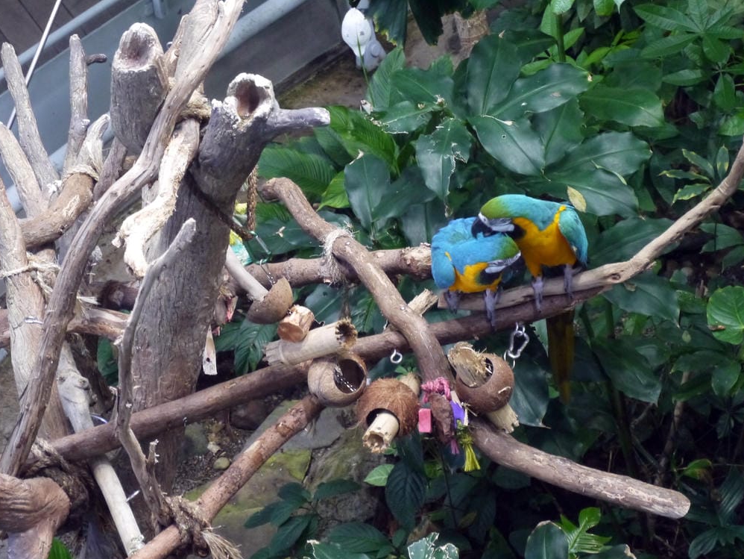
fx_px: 2171
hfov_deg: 19.4
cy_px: 287
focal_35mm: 101
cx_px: 403
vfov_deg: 14.7
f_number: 5.6
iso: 1600
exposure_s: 1/60
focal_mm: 42
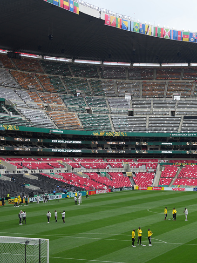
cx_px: 181
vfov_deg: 28.5
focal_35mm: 68
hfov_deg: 21.1
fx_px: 517
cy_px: 152
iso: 160
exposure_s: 1/800
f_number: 2.8
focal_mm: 39
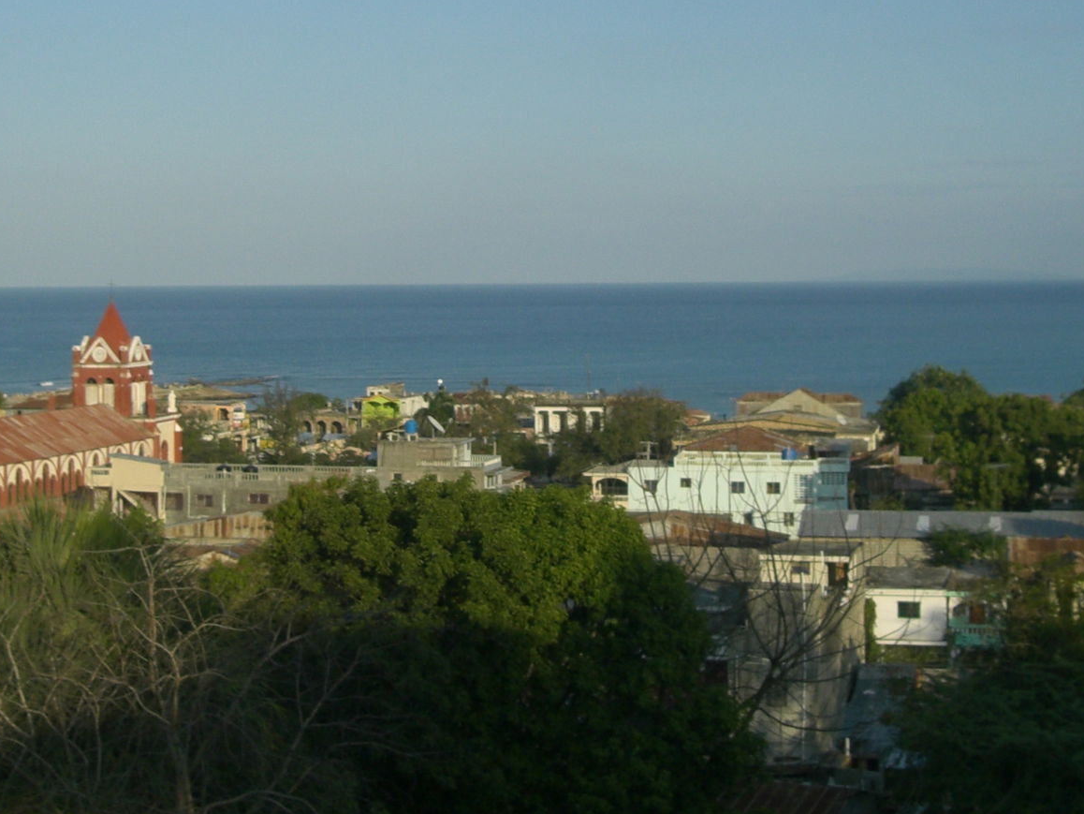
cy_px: 223
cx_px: 467
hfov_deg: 30.7
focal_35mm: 63
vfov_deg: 23.1
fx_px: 1973
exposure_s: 1/640
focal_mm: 6.3
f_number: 4.4
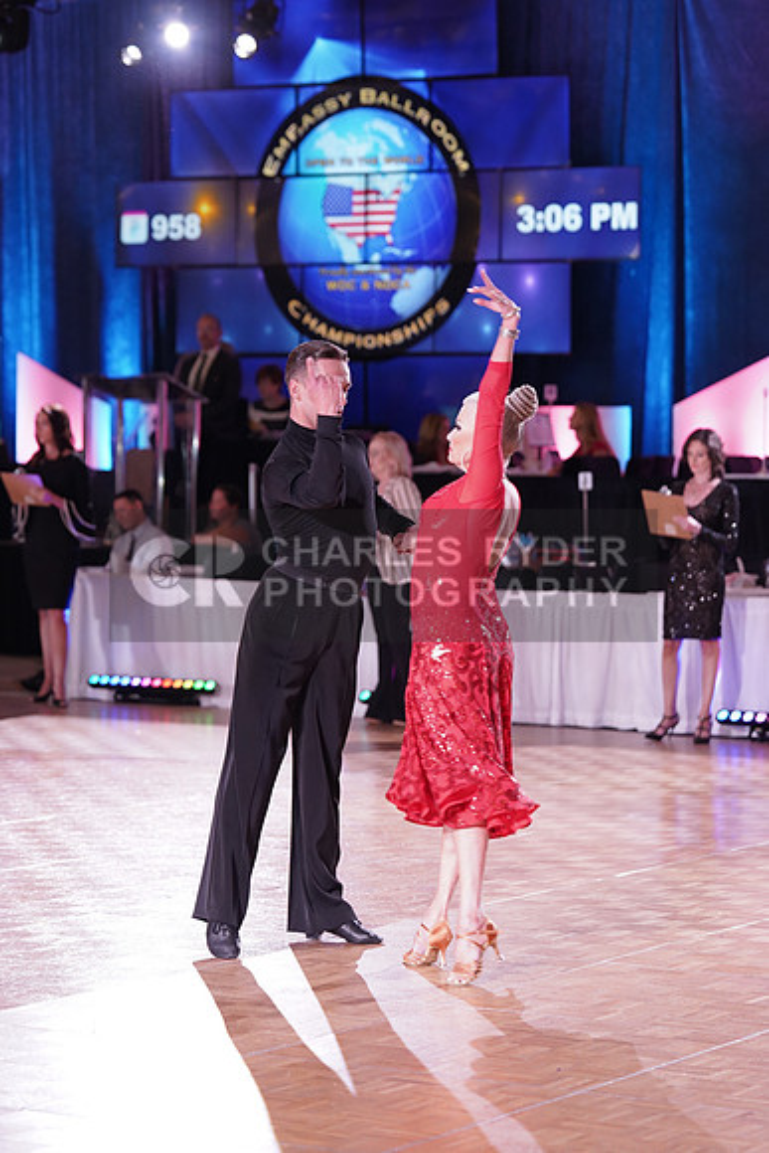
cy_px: 576
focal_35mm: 105
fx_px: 3362
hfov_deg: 13.0
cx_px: 384
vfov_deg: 19.5
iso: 2500
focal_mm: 105
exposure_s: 1/250
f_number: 3.5
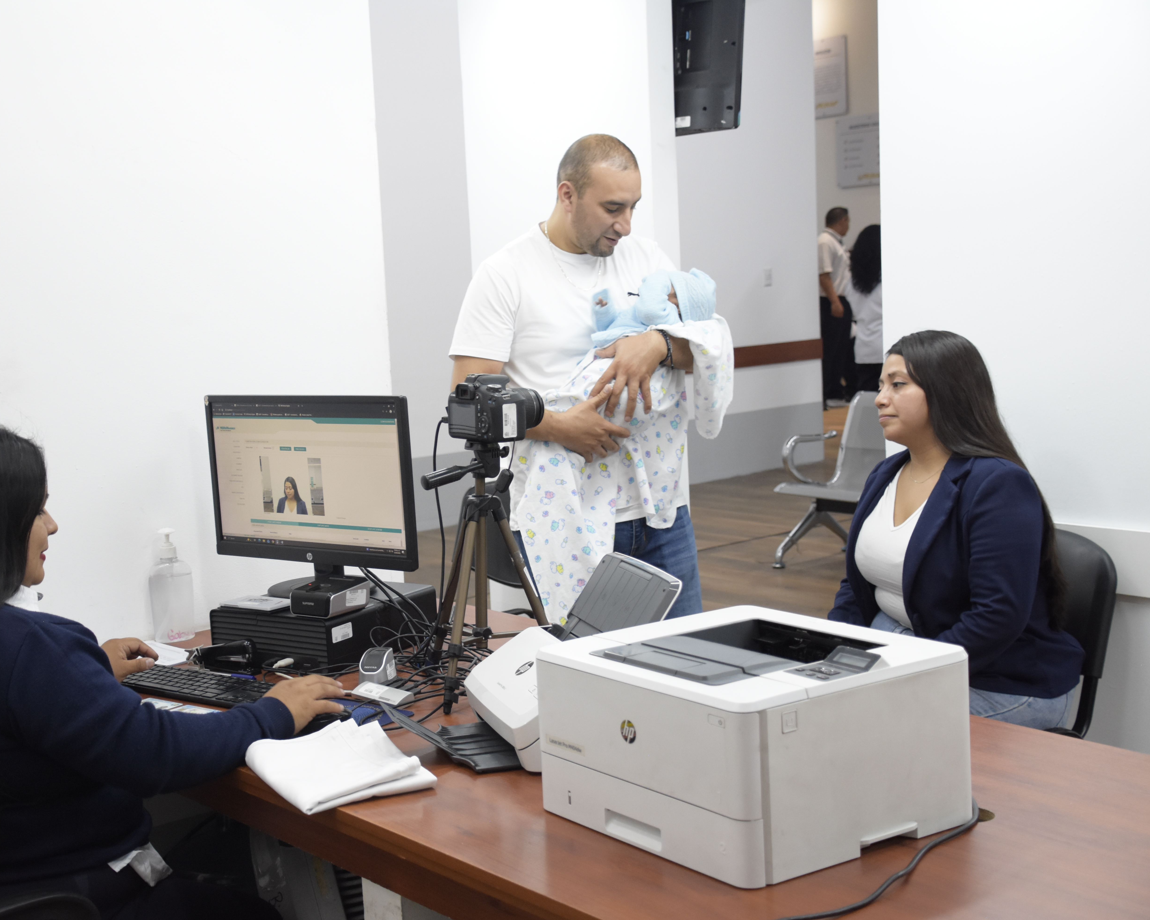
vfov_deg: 31.5
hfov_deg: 38.6
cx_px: 451
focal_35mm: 48
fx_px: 1634
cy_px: 465
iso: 1250
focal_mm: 28
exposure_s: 1/160
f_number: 4
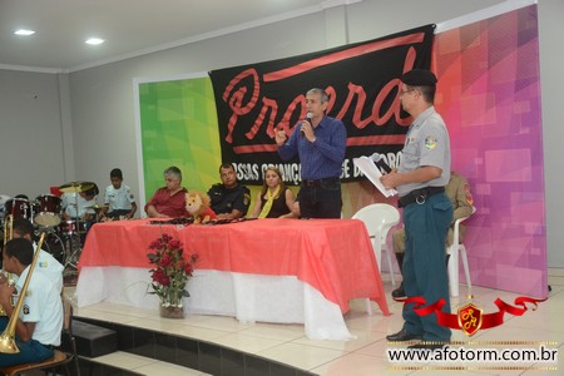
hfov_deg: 46.4
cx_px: 282
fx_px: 658
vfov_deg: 31.9
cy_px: 188
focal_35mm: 42
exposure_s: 1/80
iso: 1600
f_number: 4
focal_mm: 28
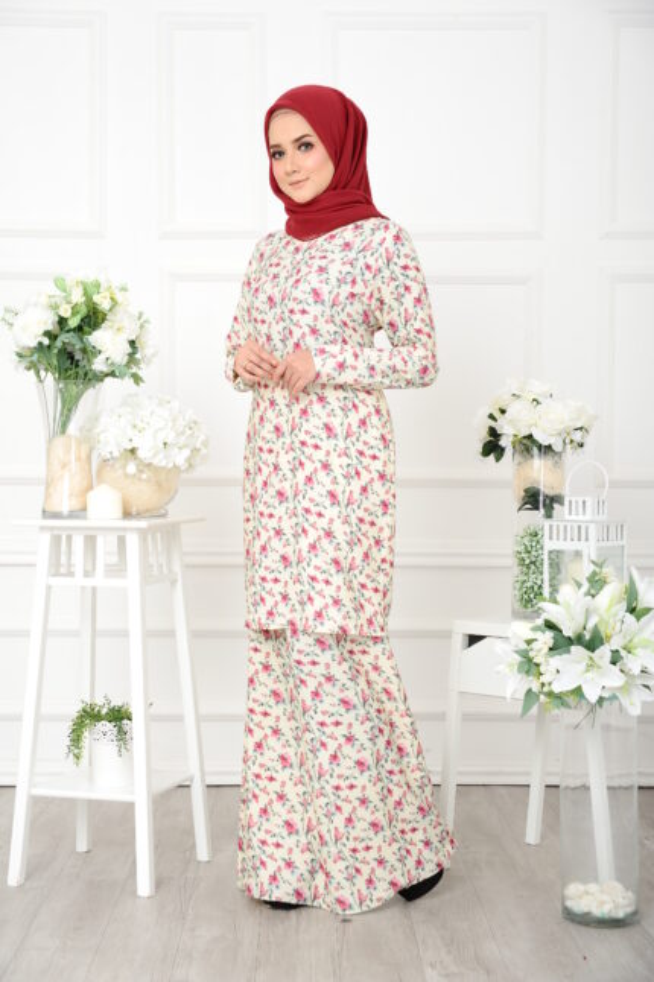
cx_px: 327
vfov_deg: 31.0
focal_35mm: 65
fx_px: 1773
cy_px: 491
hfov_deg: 20.9
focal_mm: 65
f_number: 7.1
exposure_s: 1/250
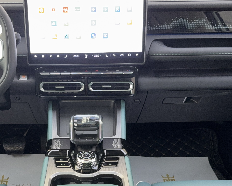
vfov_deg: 29.6
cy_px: 147
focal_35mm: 50
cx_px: 86
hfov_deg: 37.1
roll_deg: +1.0
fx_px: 343
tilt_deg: -30.0
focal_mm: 6.76
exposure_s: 1/75
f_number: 1.78
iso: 200
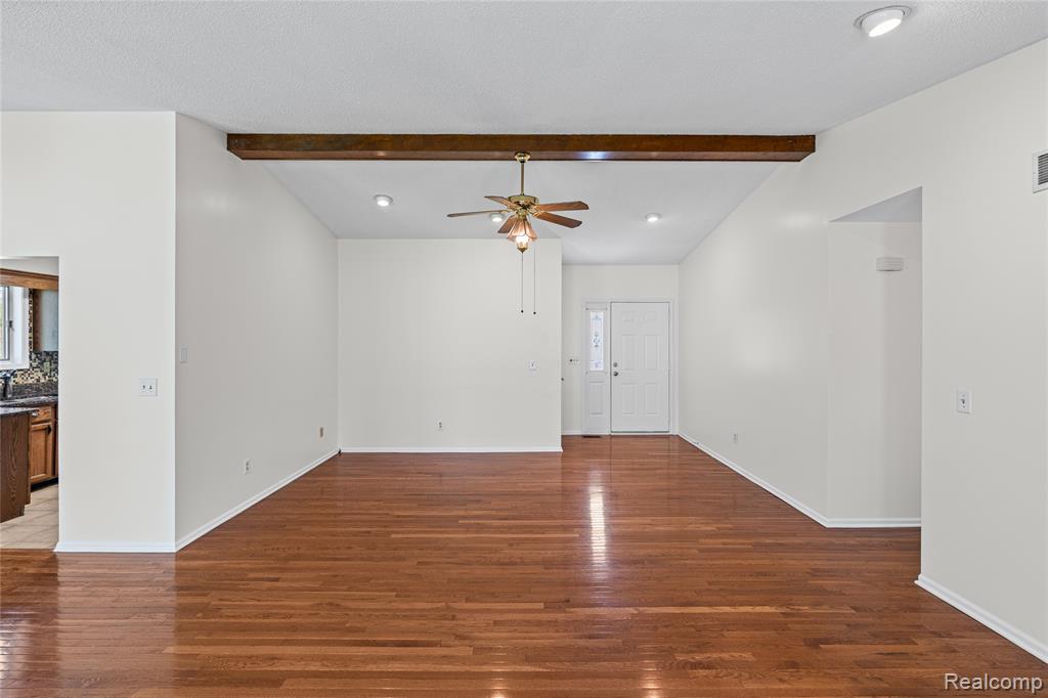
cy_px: 349
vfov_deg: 73.7
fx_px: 466
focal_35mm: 16
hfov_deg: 96.8
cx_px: 524
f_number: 3.2
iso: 500
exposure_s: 1/30
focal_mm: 16
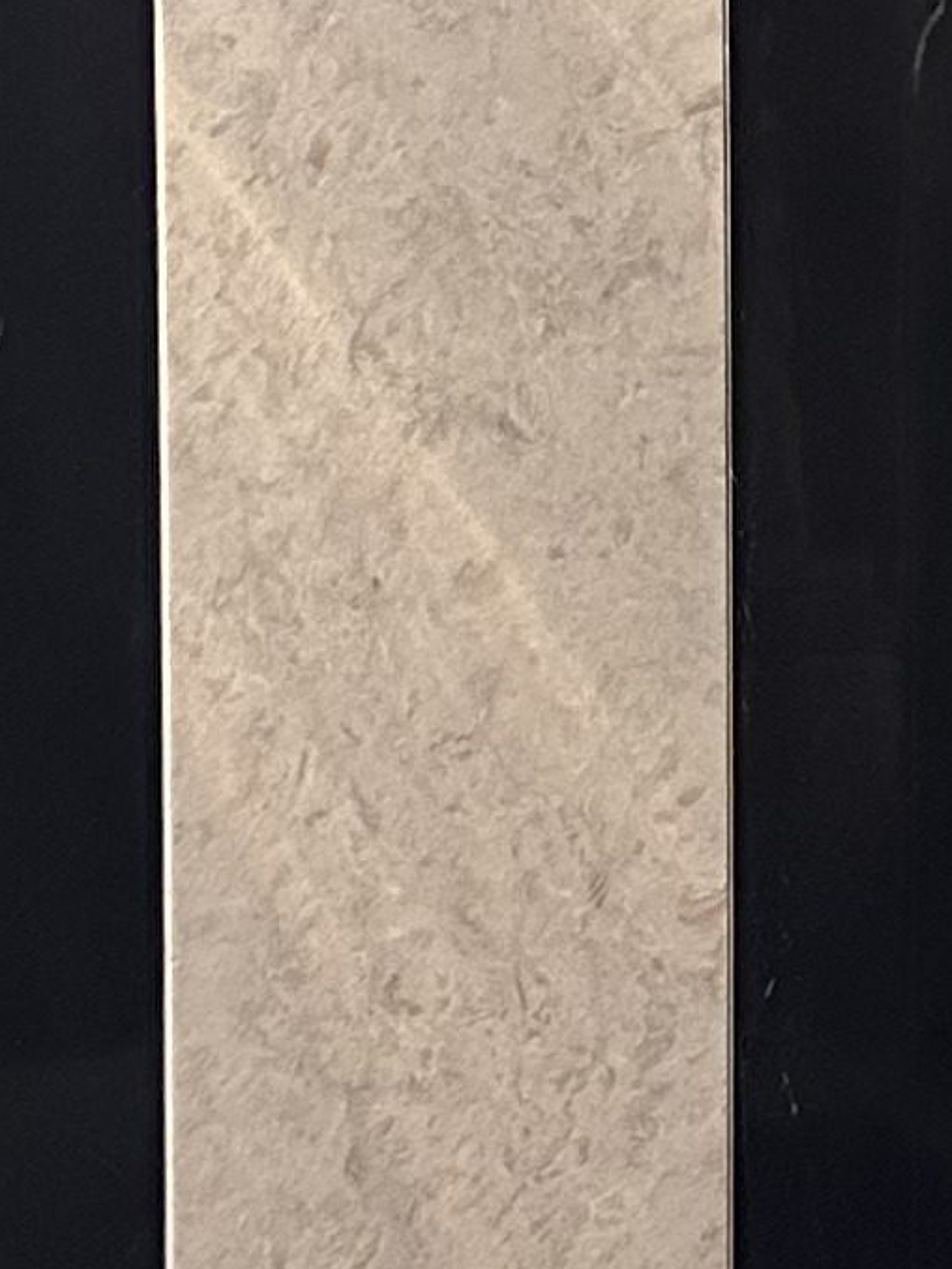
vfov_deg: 13.5
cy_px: -99
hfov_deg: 10.0
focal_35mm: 143
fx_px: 5242
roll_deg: -0.4
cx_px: 1464
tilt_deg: -5.6
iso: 640
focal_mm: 6.86
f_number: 1.78
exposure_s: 1/60
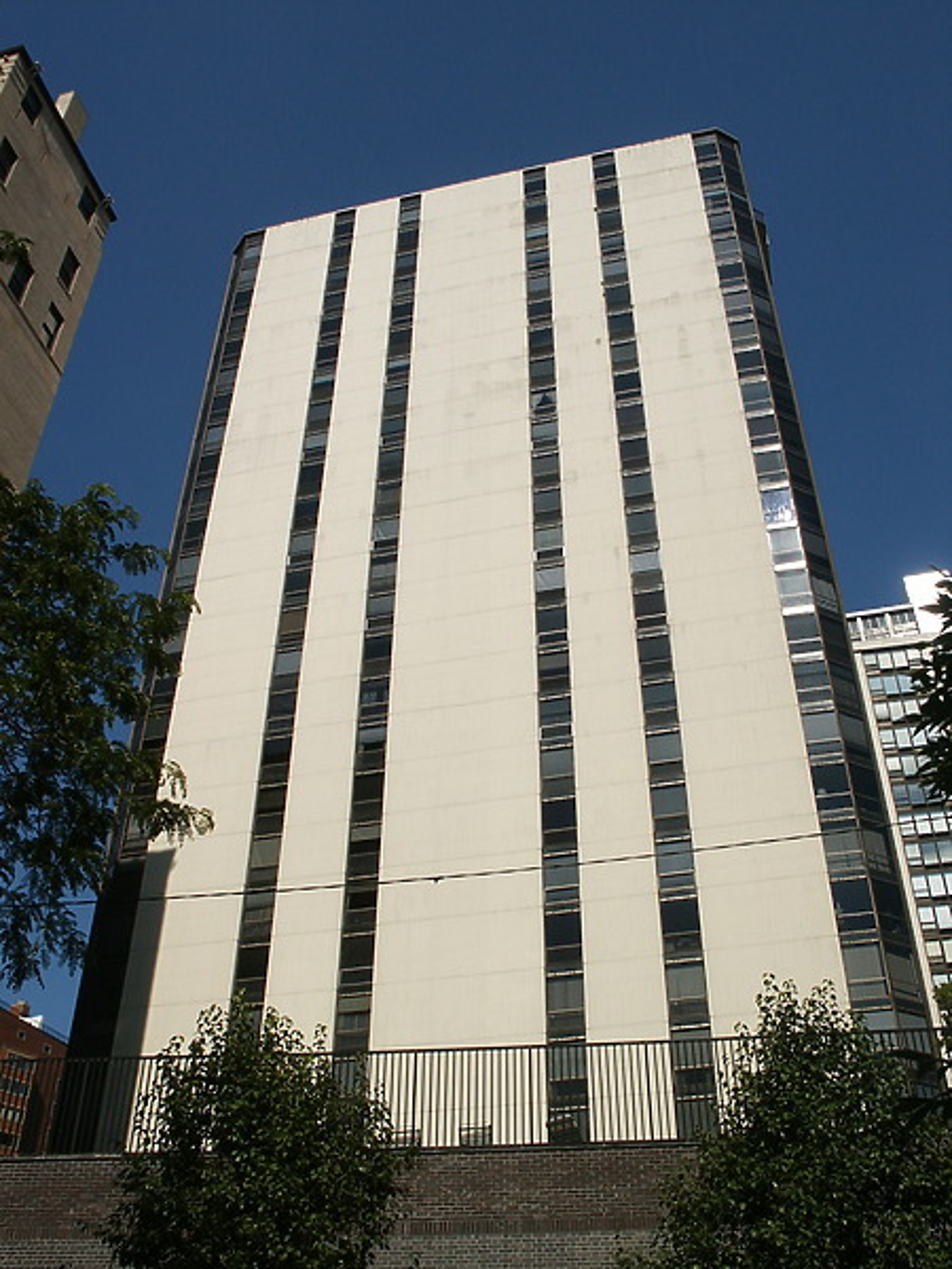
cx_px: 476
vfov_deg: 52.6
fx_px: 1283
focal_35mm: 35
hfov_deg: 40.7
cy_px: 634
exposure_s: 1/500
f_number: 6.7
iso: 64
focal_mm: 7.18
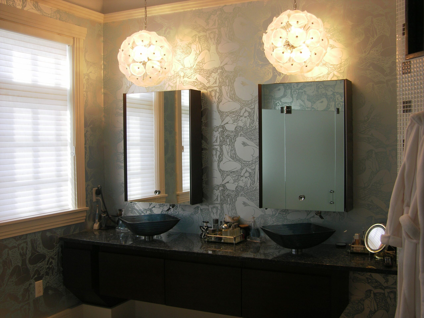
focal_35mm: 42
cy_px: 159
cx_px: 212
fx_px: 514
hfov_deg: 44.8
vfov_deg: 34.3
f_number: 2.9
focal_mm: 10.7
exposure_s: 1/38.4
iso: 50
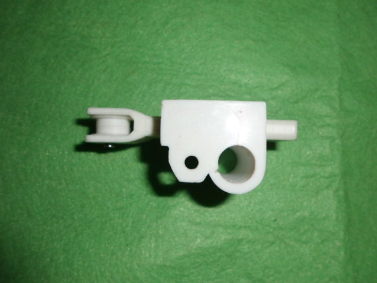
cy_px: 142
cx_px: 188
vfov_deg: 53.1
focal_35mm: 26
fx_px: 283
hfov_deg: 67.3
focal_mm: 4.6
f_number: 3.2
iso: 64
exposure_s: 1/60
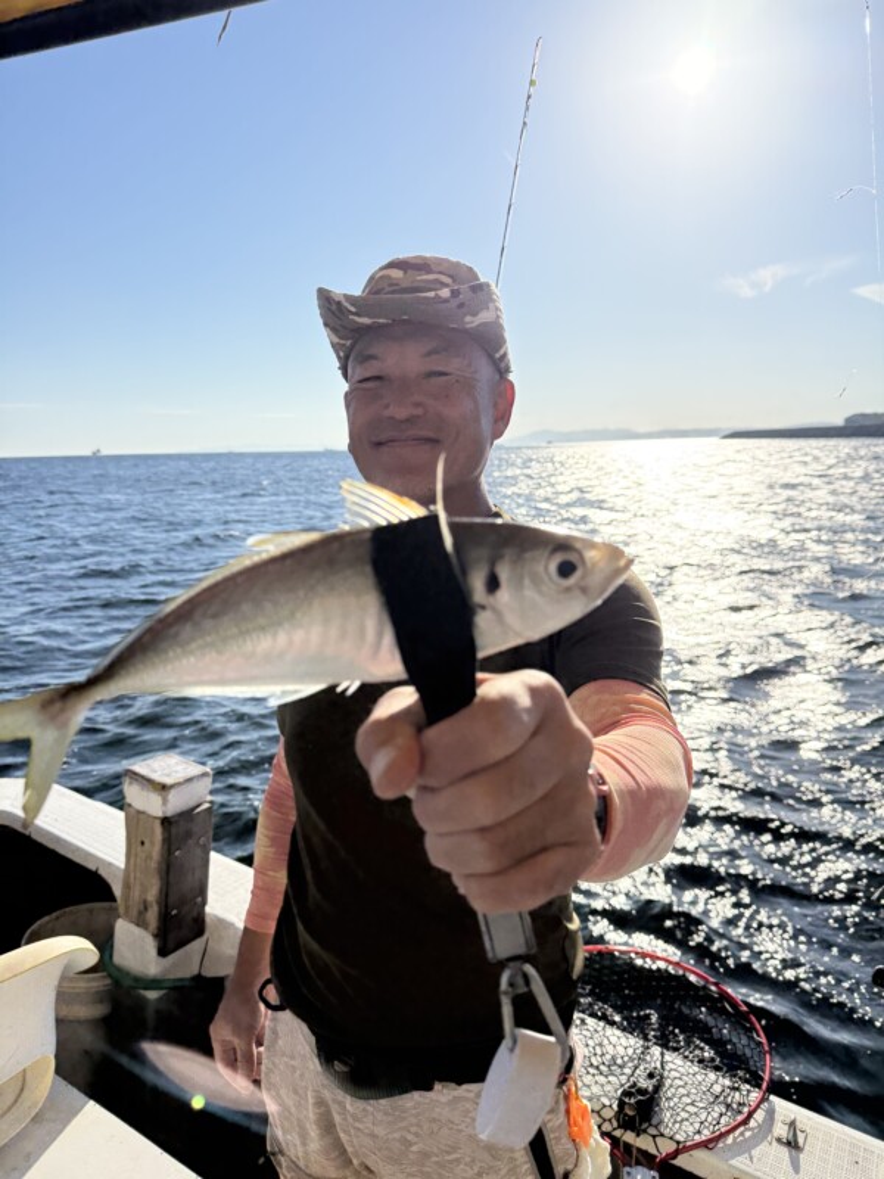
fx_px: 817
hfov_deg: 56.8
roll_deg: +2.5
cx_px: 442
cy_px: 590
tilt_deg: -9.2
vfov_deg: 71.6
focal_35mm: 24
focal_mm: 6.76
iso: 125
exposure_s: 1/10309
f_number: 1.78
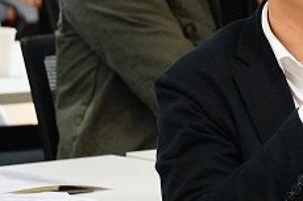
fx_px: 3331
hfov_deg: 5.2
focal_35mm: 396
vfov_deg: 3.5
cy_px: 65
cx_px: 423
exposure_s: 1/160
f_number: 5.6
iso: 12800
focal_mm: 94
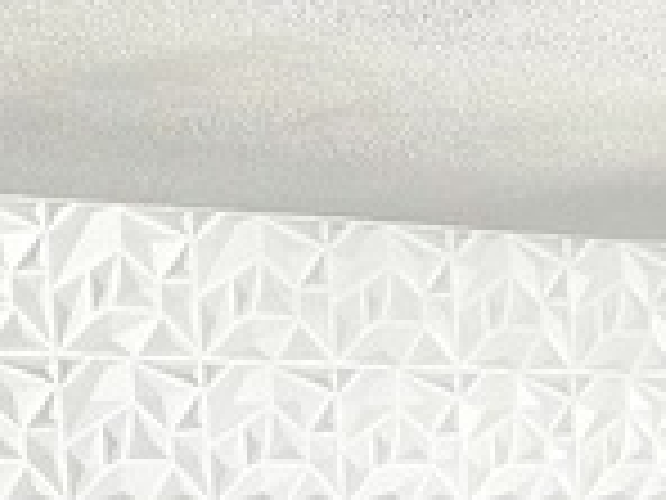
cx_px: 691
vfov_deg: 12.5
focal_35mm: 108
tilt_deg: -9.4
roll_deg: +1.2
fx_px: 2078
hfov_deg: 17.7
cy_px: 901
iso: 125
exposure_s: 1/60
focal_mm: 6.86
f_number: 1.78
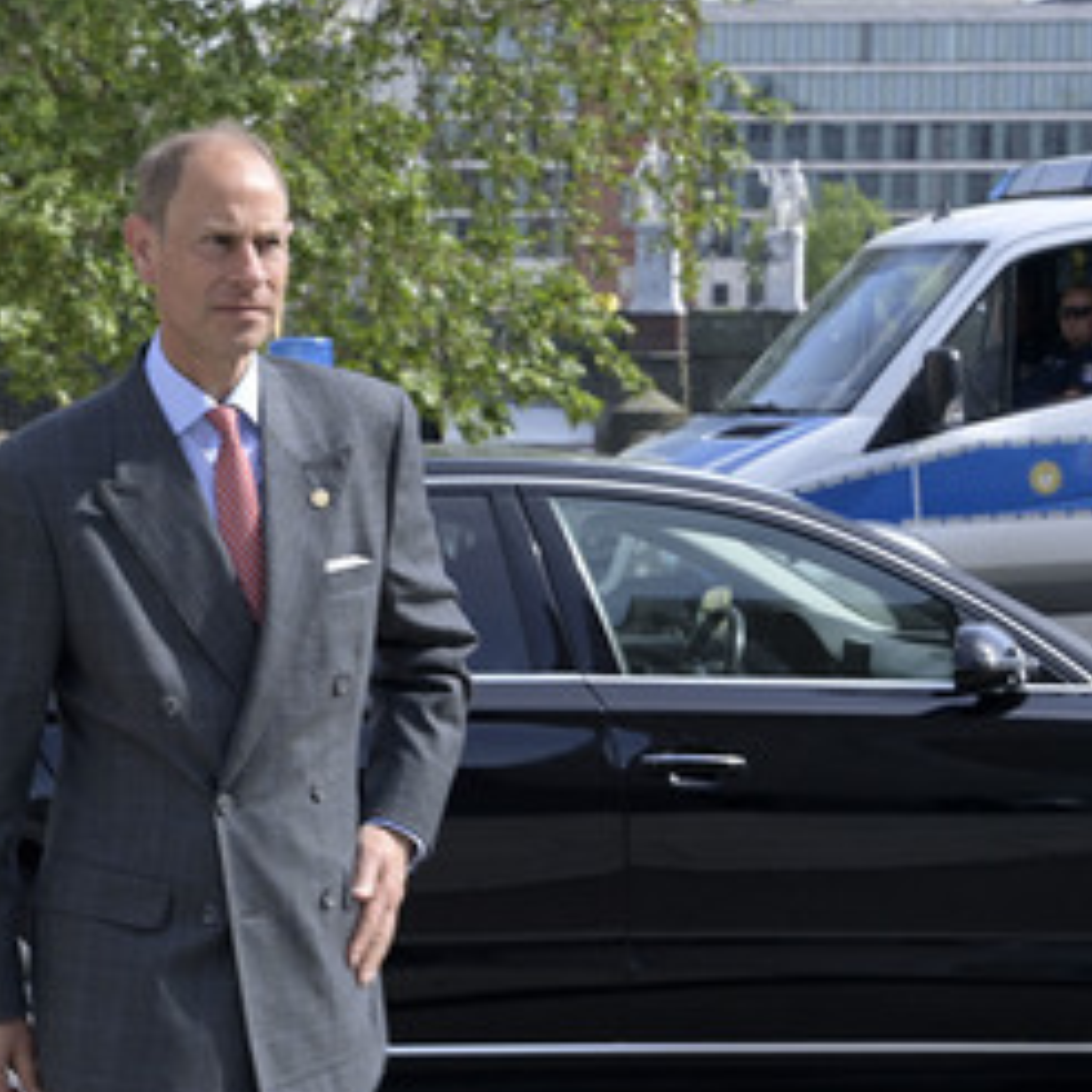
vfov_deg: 11.2
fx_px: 5568
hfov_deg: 11.2
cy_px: 617
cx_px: 246
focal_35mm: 156
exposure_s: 1/125
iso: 320
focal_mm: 100
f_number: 13
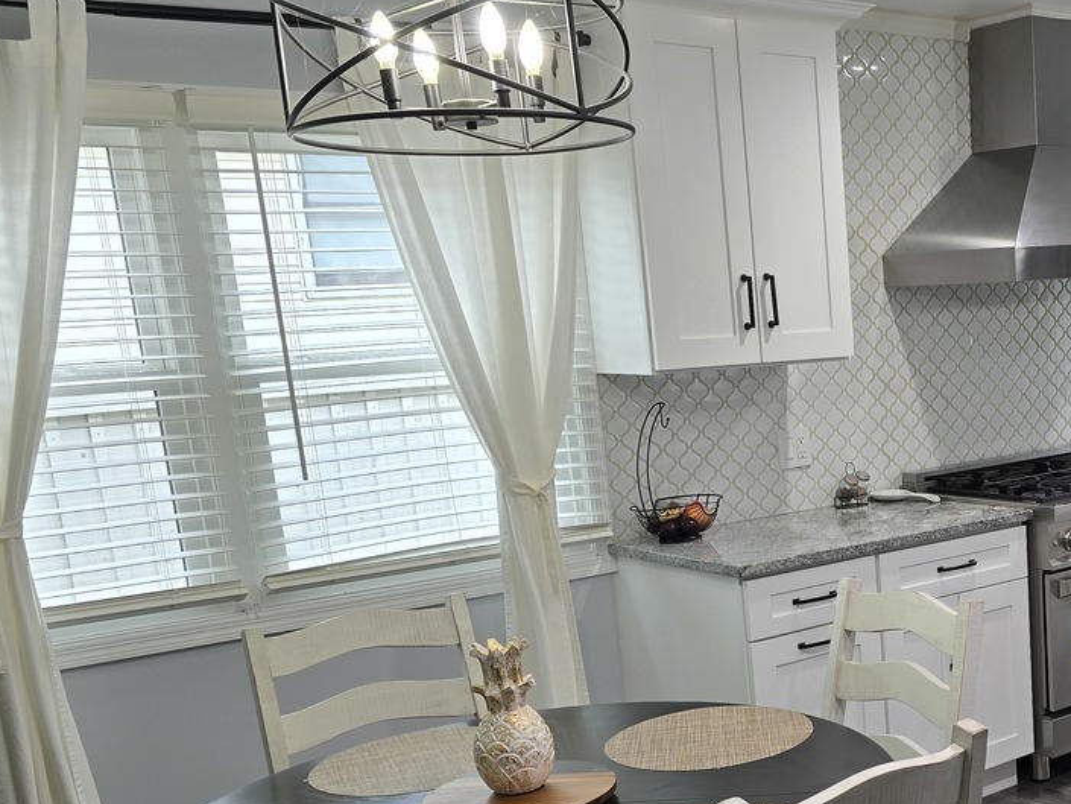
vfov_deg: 30.2
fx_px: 1454
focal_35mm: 47
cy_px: 634
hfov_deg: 37.8
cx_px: 962
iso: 80
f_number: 1.7
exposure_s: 1/120
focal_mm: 6.3
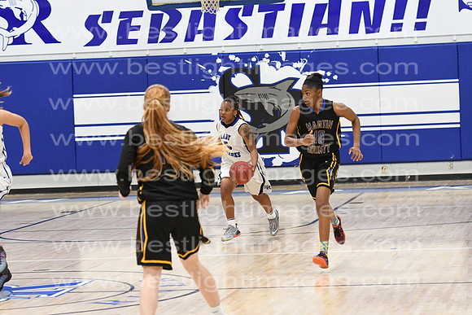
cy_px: 158
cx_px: 236
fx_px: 1928
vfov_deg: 9.3
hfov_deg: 14.0
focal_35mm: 147
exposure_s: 1/640
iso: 5000
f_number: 4
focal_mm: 98
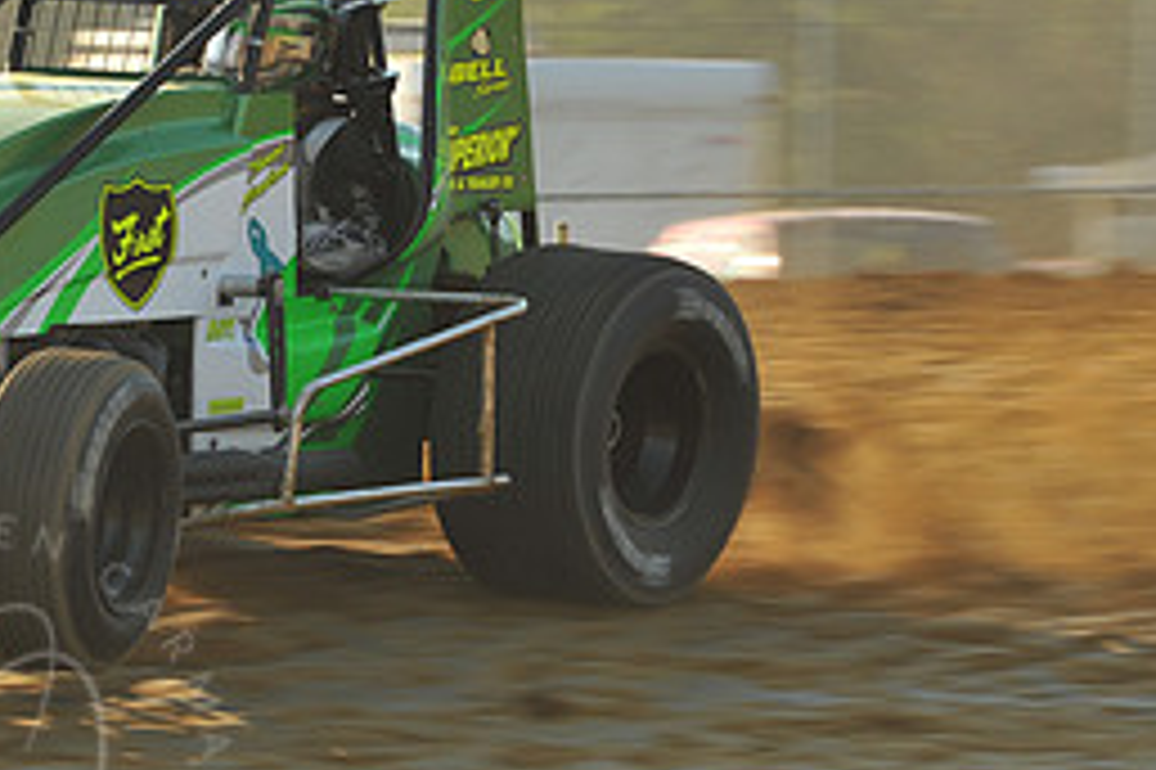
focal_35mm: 406
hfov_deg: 5.1
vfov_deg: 3.4
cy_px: 369
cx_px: -40
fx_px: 13028
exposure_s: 1/320
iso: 400
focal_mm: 180
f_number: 9
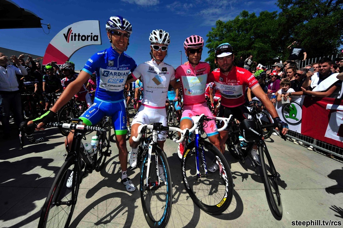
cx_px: 172
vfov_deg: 77.2
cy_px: 114
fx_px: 143
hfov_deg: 100.4
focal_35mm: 15
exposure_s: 1/800
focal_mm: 15
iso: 100
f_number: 7.1
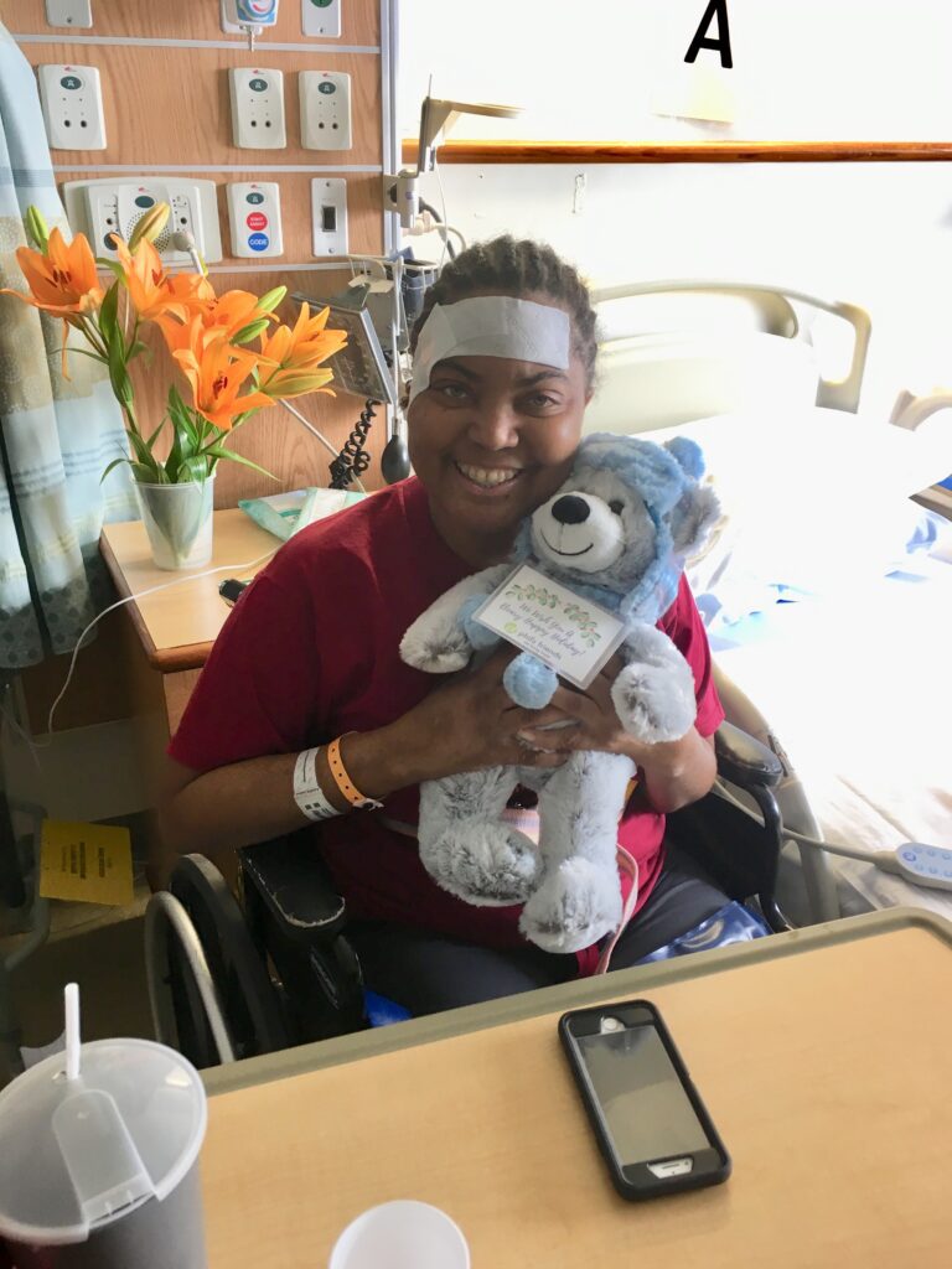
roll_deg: -1.3
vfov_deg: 61.7
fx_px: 1063
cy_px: 634
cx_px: 476
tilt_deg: -26.0
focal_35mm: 29
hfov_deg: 48.2
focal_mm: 4.15
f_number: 2.2
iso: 50
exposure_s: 1/30
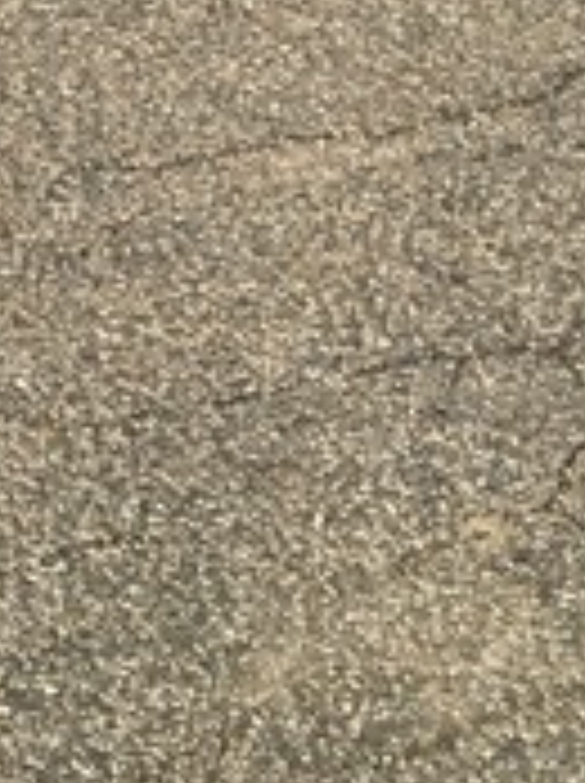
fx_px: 3863
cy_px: -1431
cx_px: -590
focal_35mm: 171
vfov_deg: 9.5
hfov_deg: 8.2
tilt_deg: -9.0
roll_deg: -1.6
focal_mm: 4.15
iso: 25
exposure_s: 1/884
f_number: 2.2
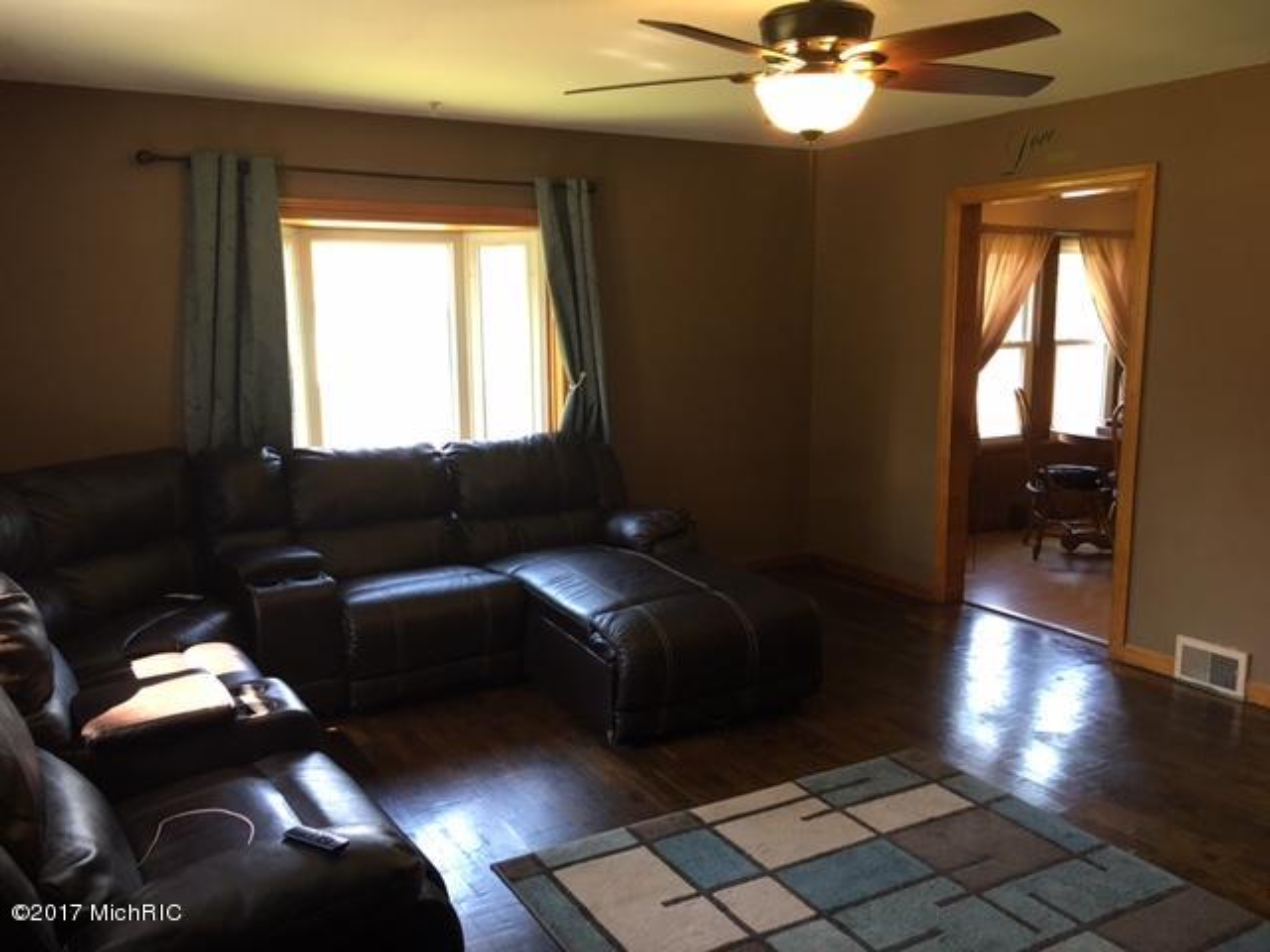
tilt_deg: -8.8
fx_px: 1064
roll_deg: -0.2
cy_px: 476
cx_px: 635
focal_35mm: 29
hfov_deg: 61.7
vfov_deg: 48.2
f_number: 2.2
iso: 80
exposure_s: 1/30
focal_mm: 4.15
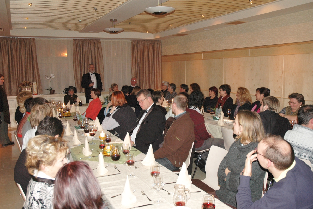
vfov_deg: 36.9
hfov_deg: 53.1
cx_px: 156
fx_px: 313
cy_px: 104
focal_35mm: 36
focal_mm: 24
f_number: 3.8
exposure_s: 1/30
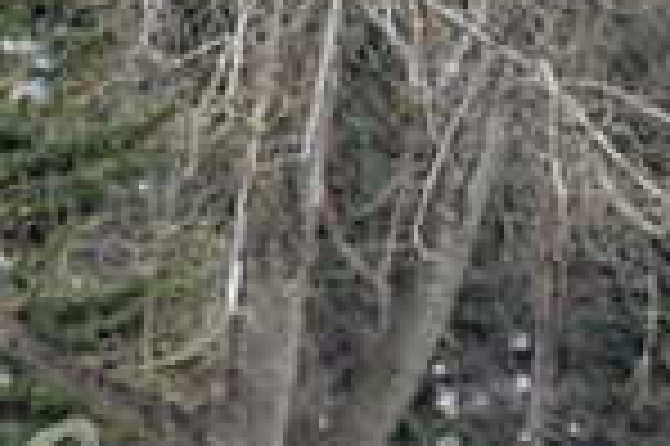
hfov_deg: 2.8
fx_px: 13924
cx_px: -319
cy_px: 773
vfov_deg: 1.8
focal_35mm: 749
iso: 125
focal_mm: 192
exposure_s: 1/200
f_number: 5.6
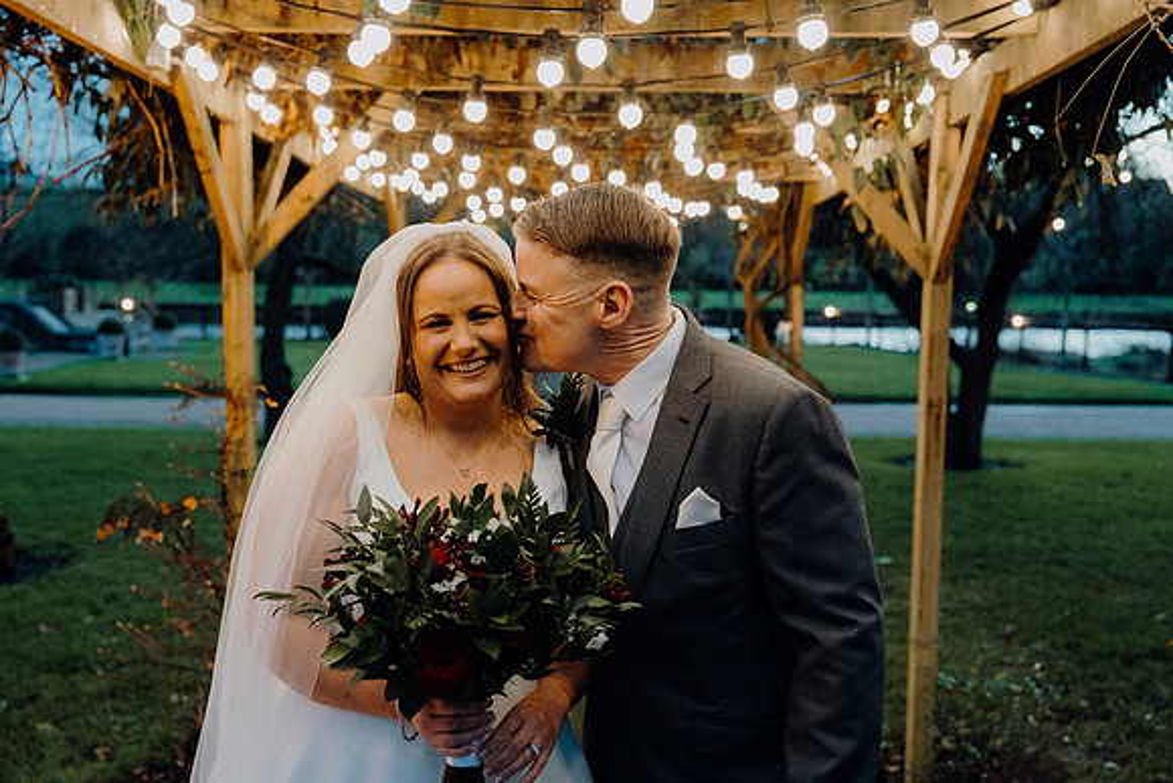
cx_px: 586
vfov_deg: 36.9
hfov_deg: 53.1
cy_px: 392
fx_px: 1173
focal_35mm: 36
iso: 5000
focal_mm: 36
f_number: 3.5
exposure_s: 1/160
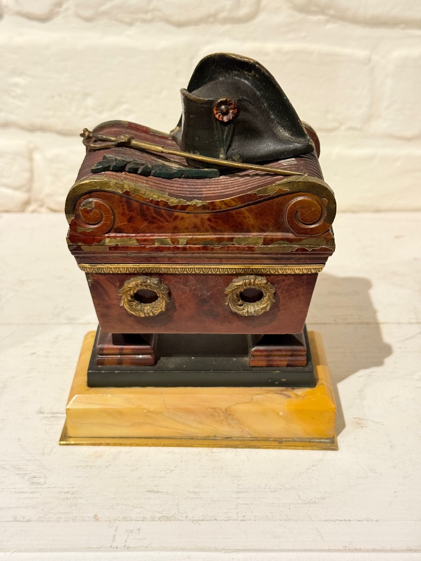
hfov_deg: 30.3
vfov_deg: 39.7
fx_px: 778
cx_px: 210
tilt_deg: -30.1
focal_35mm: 48
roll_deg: -0.2
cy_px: 280
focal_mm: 6.76
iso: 320
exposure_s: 1/33
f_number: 1.78
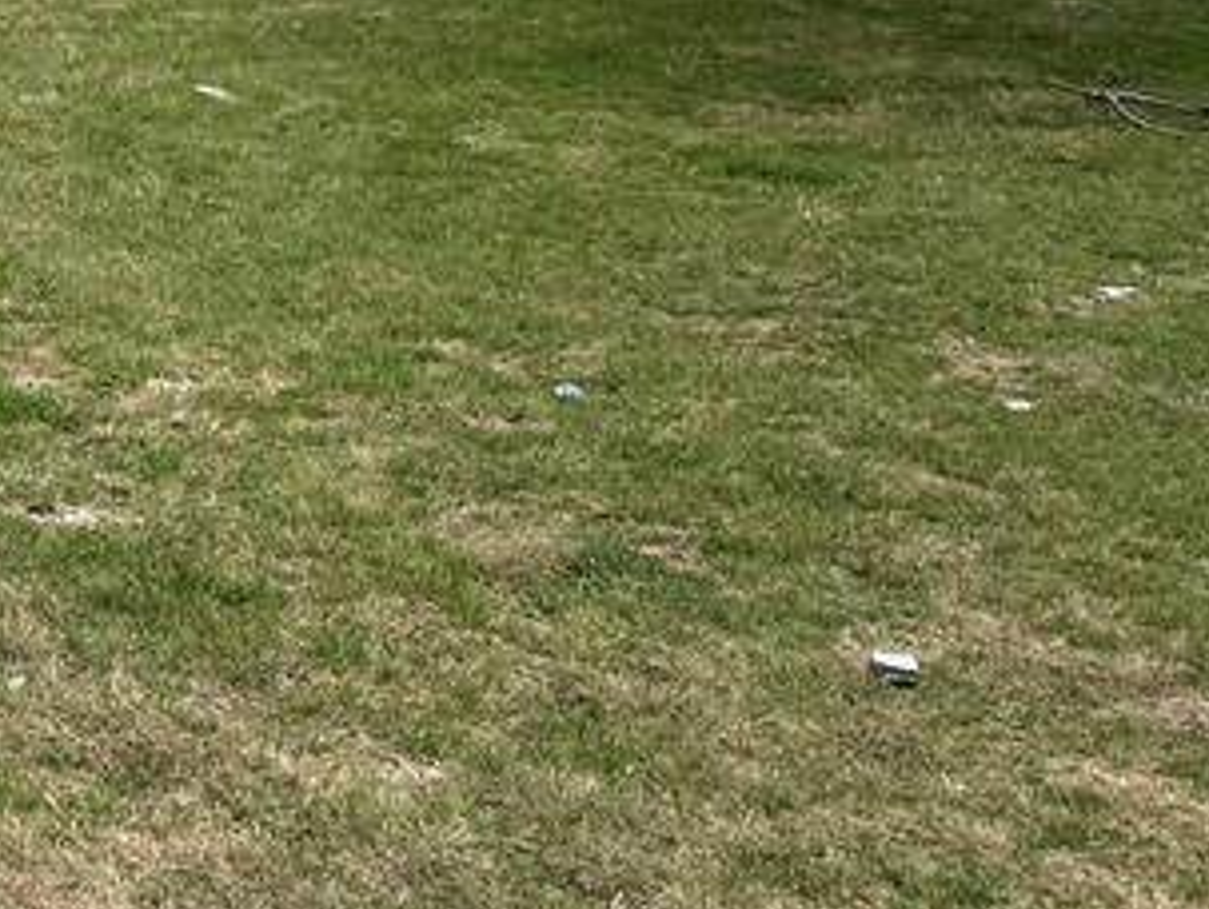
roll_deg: -0.3
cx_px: 28
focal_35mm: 81
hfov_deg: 23.2
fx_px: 2832
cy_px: -80
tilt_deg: -4.6
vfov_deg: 17.6
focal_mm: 6.76
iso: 80
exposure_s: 1/4975
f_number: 1.78
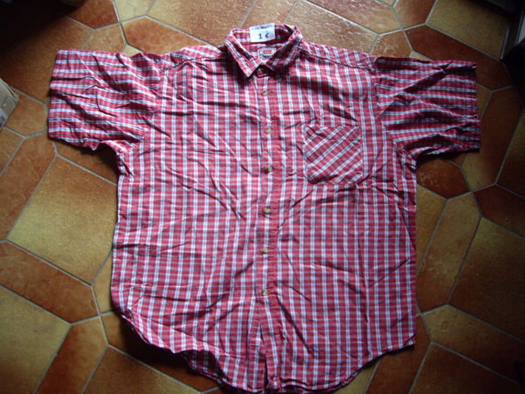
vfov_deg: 37.7
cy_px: 197
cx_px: 262
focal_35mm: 38
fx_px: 576
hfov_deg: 49.0
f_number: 2.7
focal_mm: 6.2
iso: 200
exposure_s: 1/20
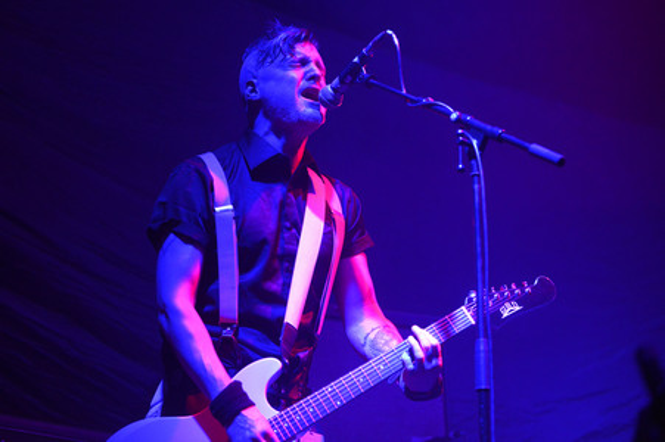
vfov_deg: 19.4
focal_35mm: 70
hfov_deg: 28.9
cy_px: 221
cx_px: 332
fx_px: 1292
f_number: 2.8
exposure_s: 1/640
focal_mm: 70
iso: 3200
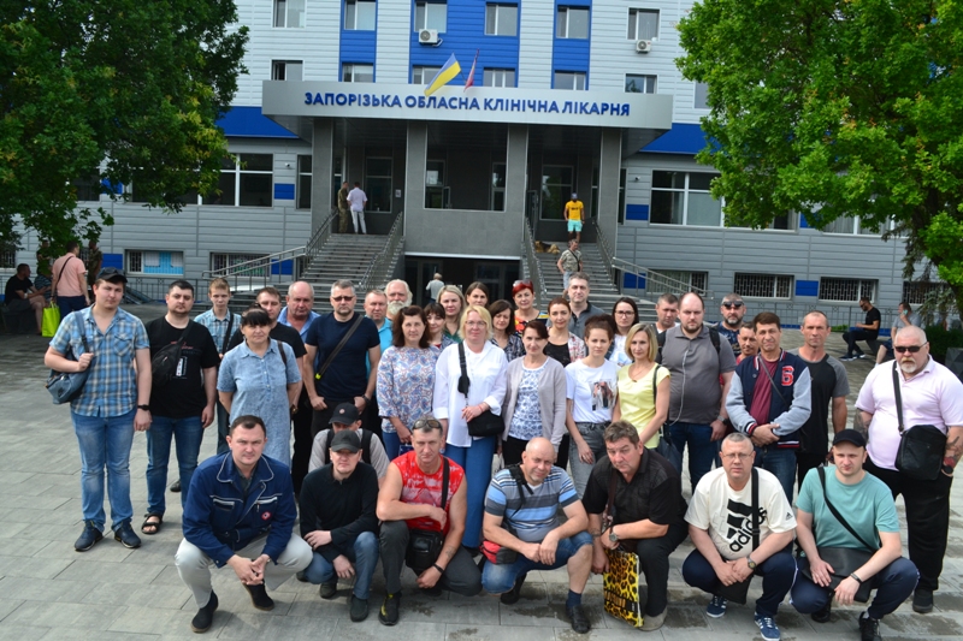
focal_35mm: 30
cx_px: 482
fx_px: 802
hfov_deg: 61.9
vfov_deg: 43.6
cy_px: 320
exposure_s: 1/200
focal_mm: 20
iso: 400
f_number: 10
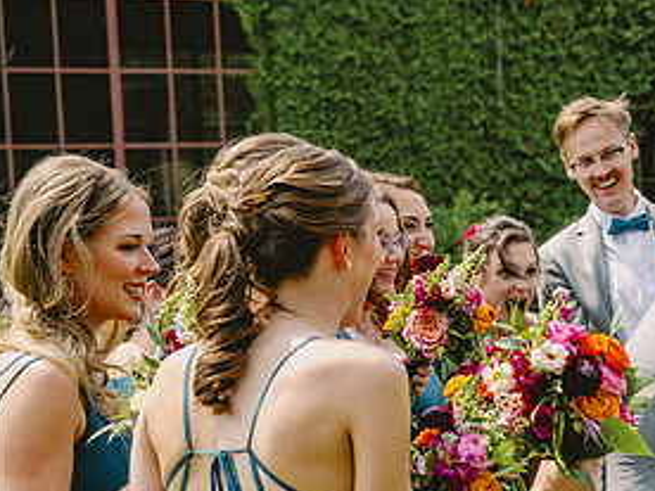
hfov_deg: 18.5
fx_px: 1949
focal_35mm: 103
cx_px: 681
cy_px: 381
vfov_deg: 14.3
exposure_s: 1/1000
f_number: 4
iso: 200
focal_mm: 51
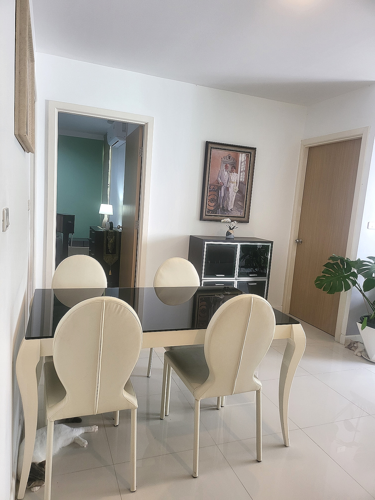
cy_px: 250
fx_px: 347
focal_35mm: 24
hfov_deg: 56.8
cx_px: 188
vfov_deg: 71.6
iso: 250
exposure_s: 1/100
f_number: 1.8
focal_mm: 5
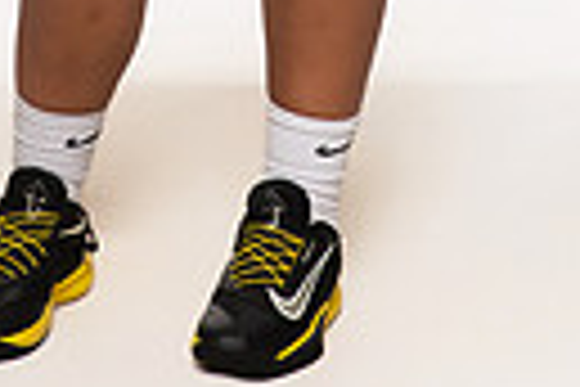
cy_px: -554
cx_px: 216
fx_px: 3818
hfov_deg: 8.7
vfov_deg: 5.6
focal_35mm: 237
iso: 800
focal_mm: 68
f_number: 7.1
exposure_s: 1/320
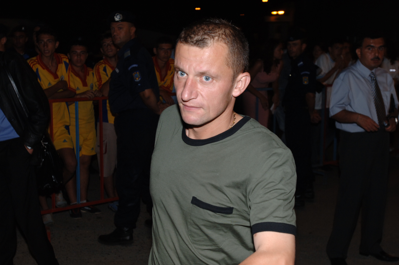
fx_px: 581
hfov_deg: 37.9
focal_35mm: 52
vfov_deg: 25.7
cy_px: 132
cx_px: 200
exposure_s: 1/60
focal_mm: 35
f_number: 5.6
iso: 400
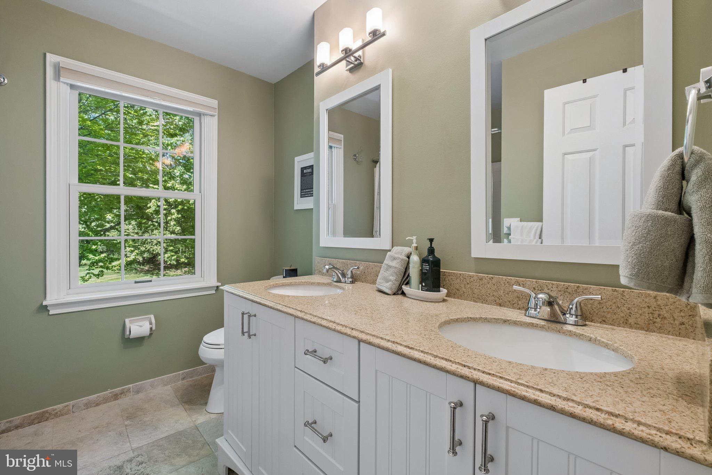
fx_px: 297
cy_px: 238
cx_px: 356
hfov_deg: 100.4
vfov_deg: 77.3
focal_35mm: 15
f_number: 8
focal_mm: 10
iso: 250
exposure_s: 1/5
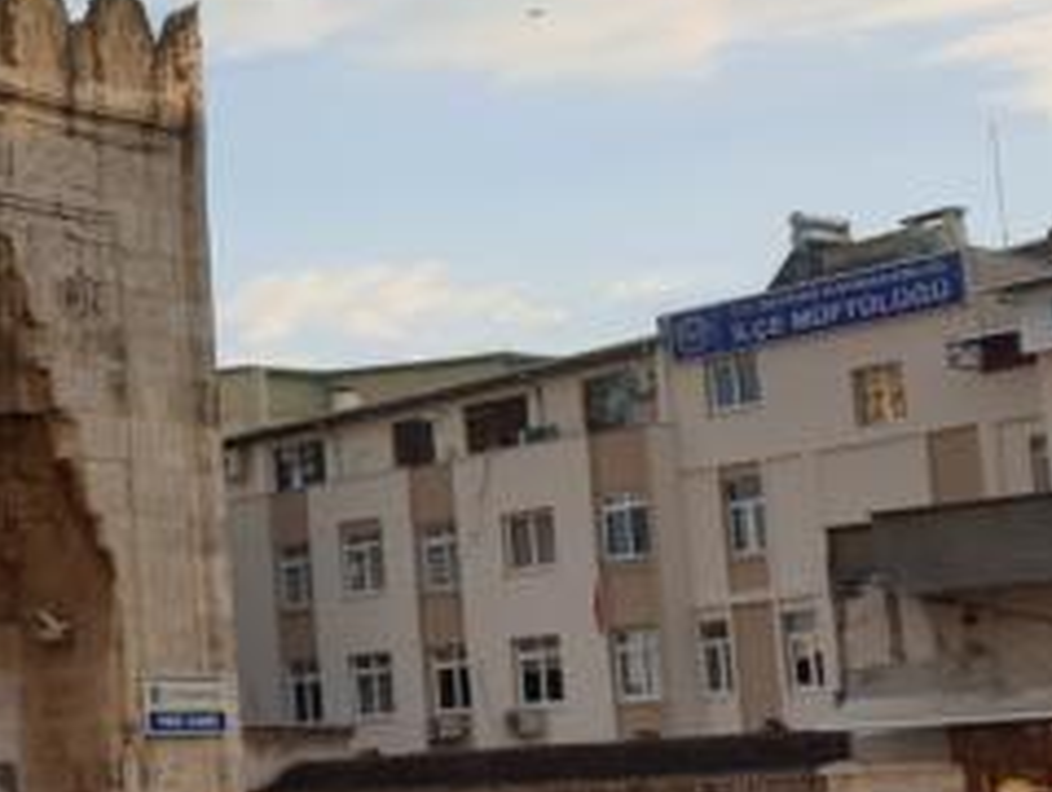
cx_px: -427
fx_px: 2283
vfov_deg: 19.6
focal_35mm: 75
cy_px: 506
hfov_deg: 22.3
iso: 50
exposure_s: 1/950
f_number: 2.4
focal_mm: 4.3
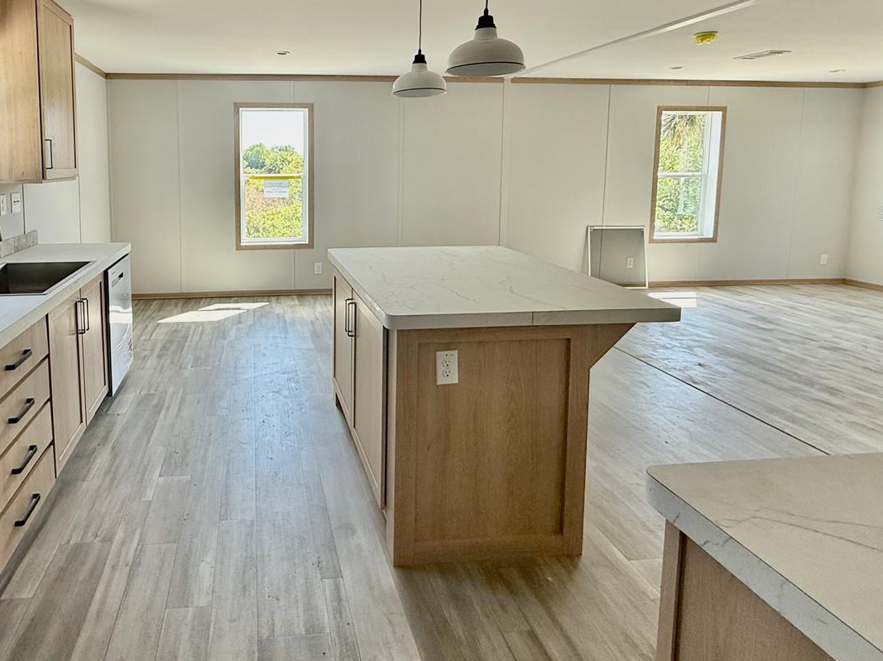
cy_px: 214
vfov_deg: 61.7
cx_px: 295
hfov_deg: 76.5
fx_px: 535
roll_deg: +0.0
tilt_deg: -5.0
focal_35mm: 21
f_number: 2.2
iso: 80
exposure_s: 1/99
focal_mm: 2.22
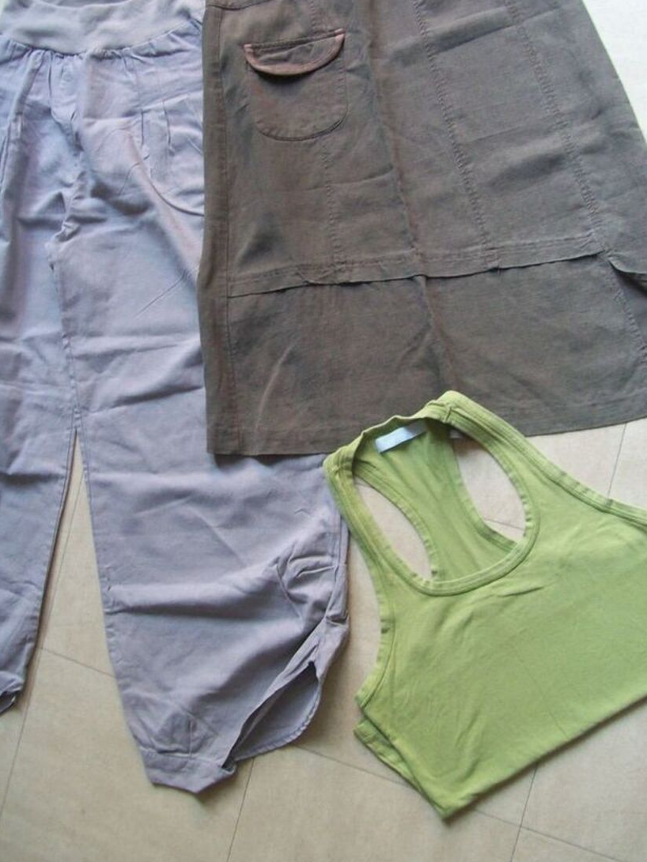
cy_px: 384
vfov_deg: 42.9
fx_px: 1097
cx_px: 292
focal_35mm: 44
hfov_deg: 32.8
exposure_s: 1/23.6
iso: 160
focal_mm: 6
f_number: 2.7
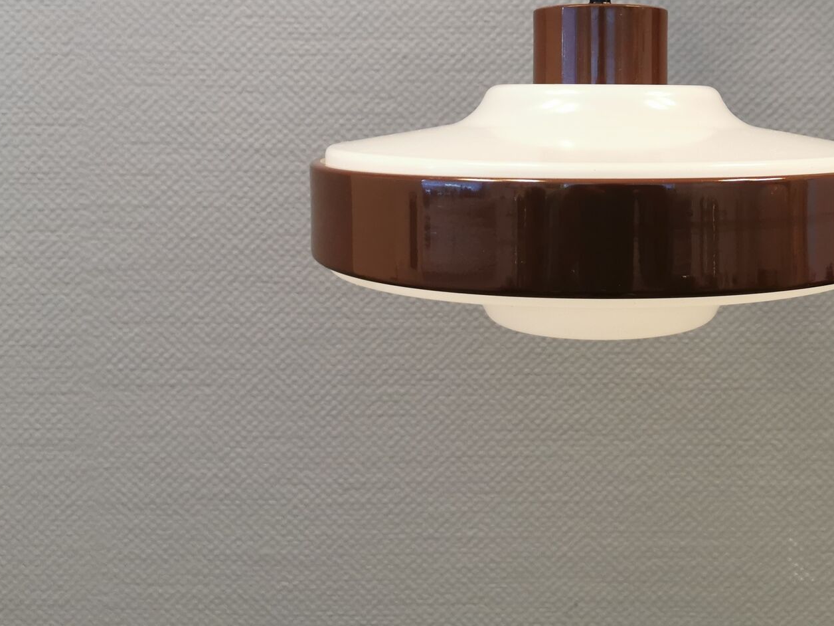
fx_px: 1036
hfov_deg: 42.8
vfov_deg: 33.1
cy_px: 178
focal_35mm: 43
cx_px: 601
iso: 160
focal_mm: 5.56
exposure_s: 1/50
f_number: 1.6
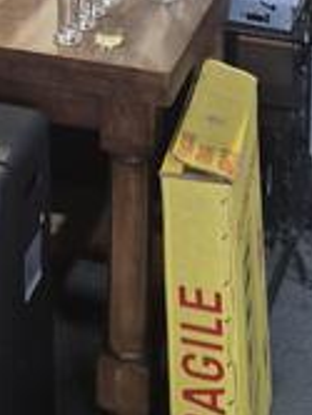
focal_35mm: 83
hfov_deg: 17.6
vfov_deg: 19.3
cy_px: -270
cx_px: 35
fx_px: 995
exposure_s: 1/100
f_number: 1.8
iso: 320
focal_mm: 5.4
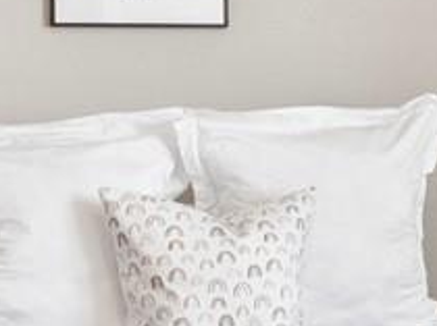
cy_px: 118
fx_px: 1538
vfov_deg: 12.1
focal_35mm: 122
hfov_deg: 15.2
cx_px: 616
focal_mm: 8
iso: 200
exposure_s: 1/13
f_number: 8
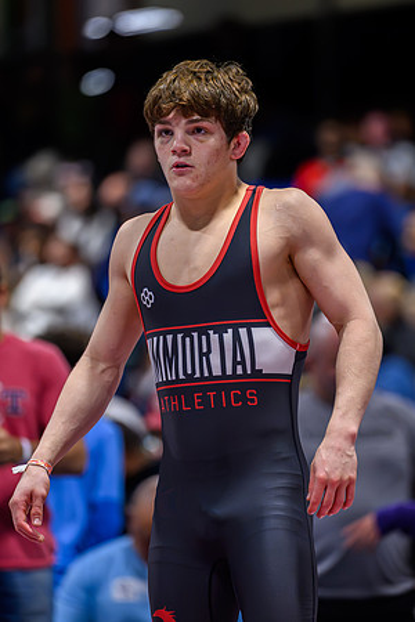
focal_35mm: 302
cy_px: 311
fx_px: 5217
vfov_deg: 6.8
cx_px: 229
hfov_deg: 4.6
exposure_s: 1/800
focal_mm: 200
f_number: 2.8
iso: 4000
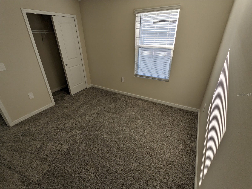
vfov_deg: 78.1
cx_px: 126
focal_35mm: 16
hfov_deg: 94.5
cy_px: 94
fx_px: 116
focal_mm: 2.22
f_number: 2.2
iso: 35
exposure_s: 1/170
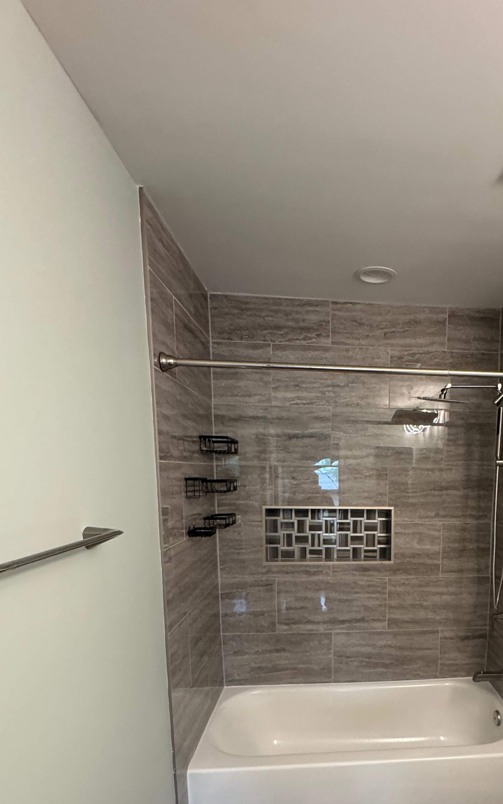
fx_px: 483
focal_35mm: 22
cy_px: 545
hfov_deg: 52.9
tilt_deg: -6.3
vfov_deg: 76.8
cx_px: 370
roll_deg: -0.4
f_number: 2.2
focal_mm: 2.22
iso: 320
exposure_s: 1/60
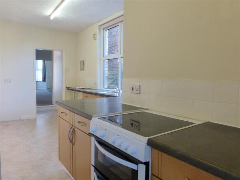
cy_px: 90
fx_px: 166
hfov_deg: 71.6
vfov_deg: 56.8
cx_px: 120
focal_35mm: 24
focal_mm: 4.3
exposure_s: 1/50
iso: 400
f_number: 3.3
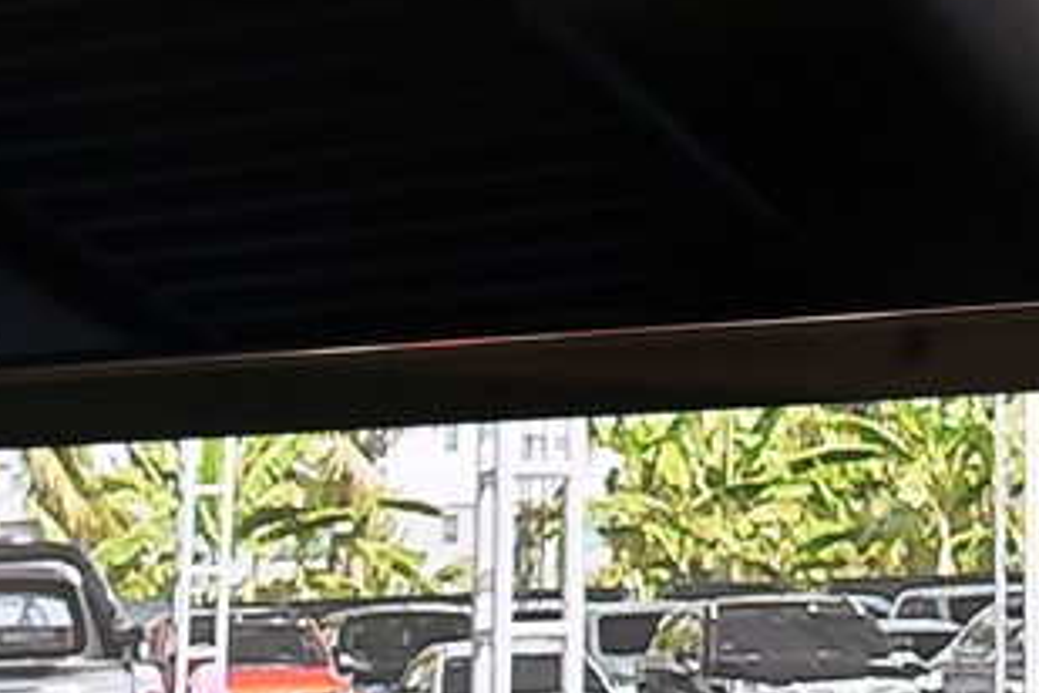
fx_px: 3694
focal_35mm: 128
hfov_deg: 16.0
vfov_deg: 10.6
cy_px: 668
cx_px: 477
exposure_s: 1/90
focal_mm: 24
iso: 400
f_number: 5.6
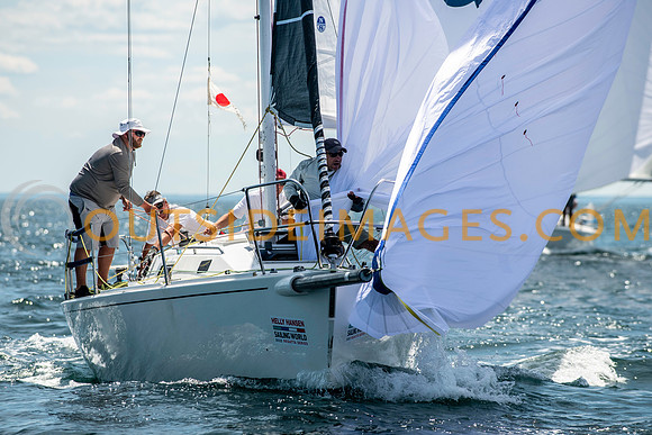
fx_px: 4238
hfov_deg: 8.8
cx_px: 326
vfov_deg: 5.9
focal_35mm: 234
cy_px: 248
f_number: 5
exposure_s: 1/1250
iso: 160
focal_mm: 200
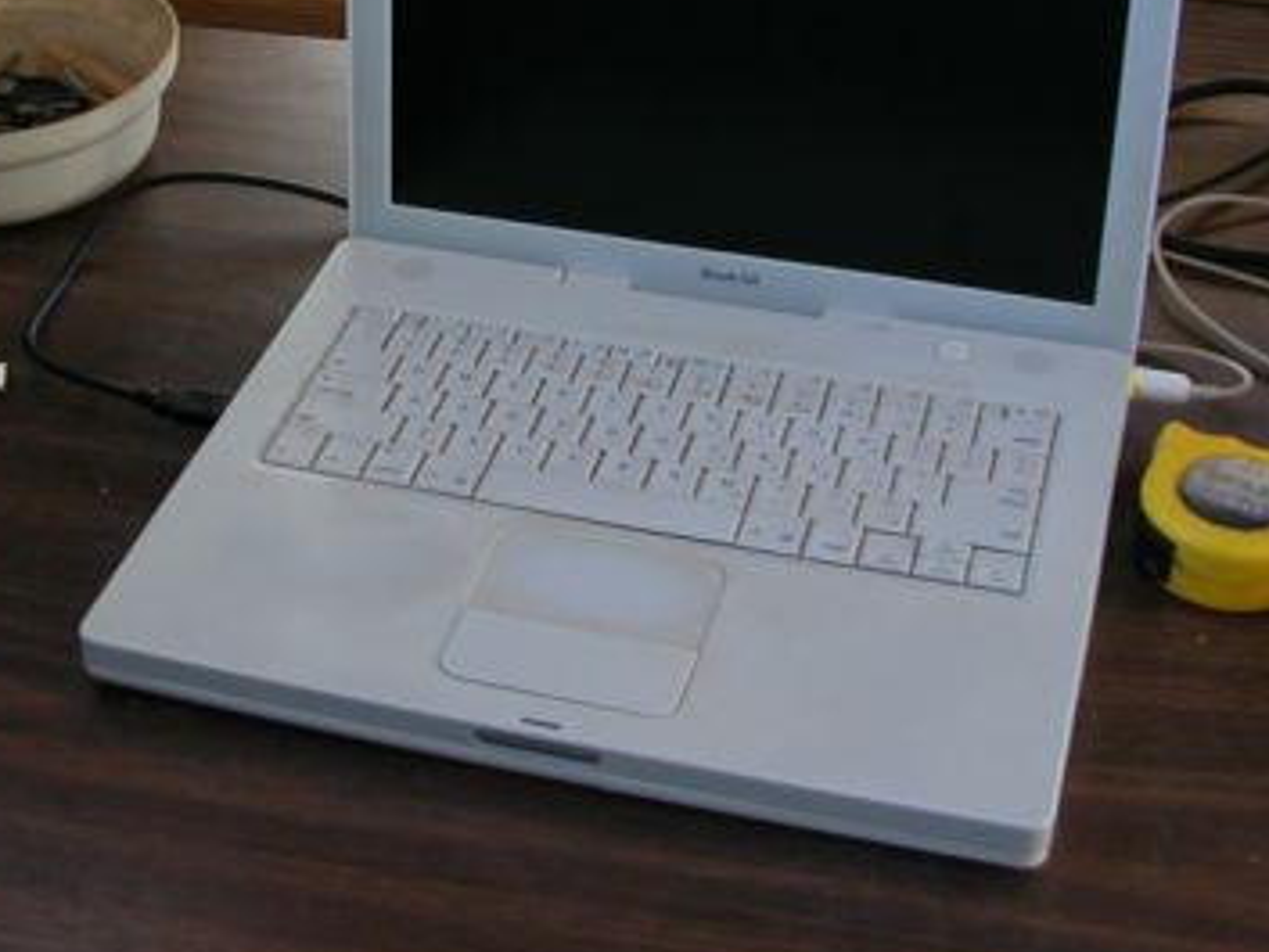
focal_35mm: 67
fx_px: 2457
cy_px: 115
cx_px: 467
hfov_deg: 28.8
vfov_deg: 21.5
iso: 100
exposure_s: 1/49.4
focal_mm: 5.6
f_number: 2.7
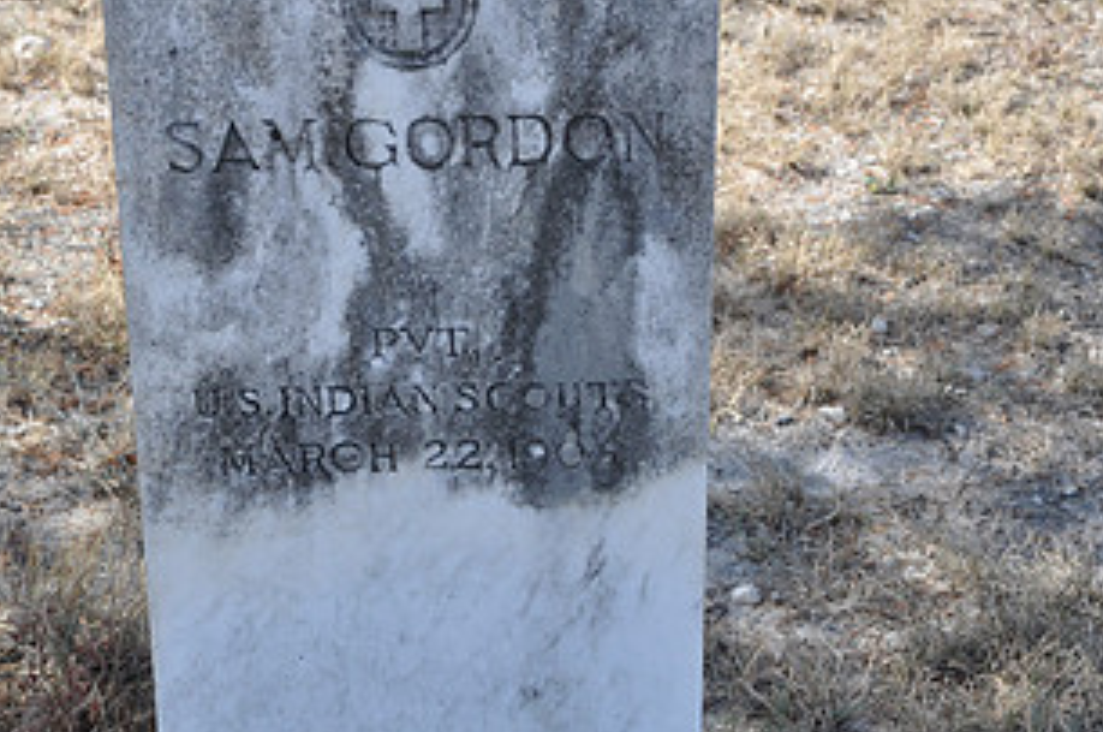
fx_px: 3304
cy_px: 424
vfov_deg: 12.6
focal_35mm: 108
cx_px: 433
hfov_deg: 18.9
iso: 200
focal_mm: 38
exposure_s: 1/160
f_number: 6.3
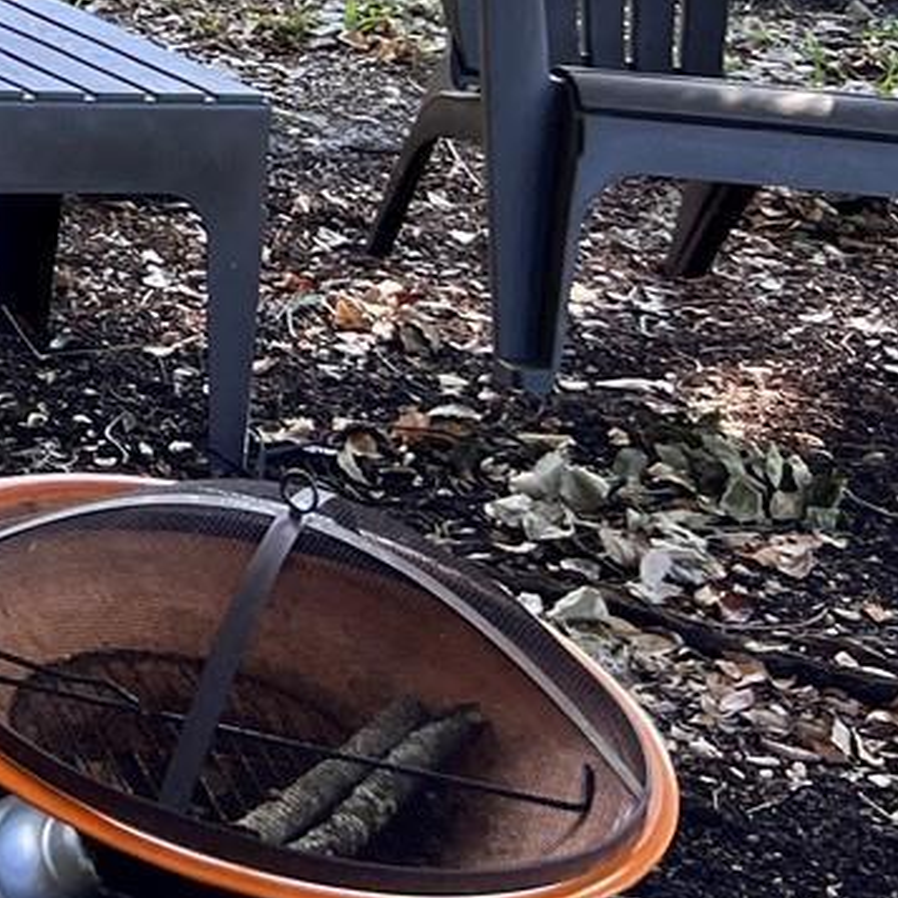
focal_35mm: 103
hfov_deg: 14.1
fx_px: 3023
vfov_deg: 16.1
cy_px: -231
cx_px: -908
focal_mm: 5.7
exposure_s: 1/156
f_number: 1.5
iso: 40
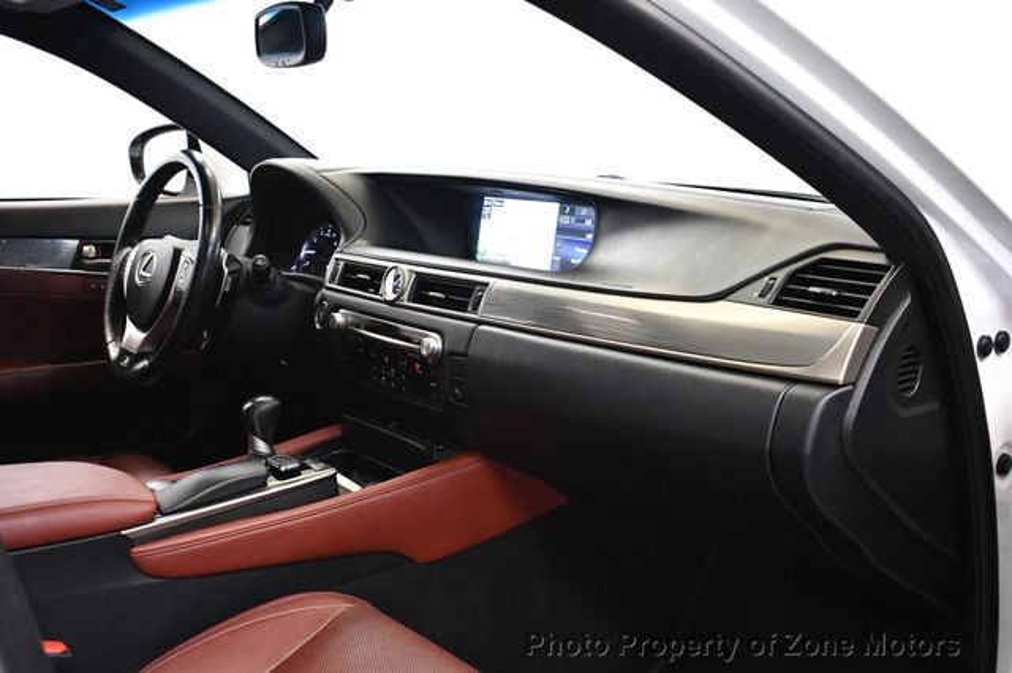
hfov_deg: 49.6
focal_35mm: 39
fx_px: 1096
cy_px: 336
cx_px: 506
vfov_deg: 34.2
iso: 3200
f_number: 4
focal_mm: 26
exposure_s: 1/100
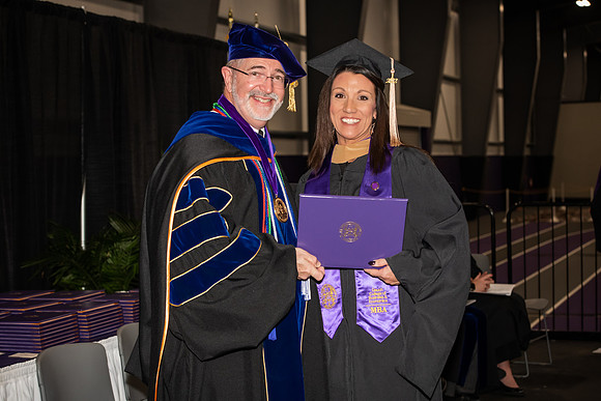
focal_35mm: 70
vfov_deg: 19.5
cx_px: 300
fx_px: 1169
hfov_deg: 28.8
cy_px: 200
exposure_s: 1/200
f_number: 5.6
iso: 1000
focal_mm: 70
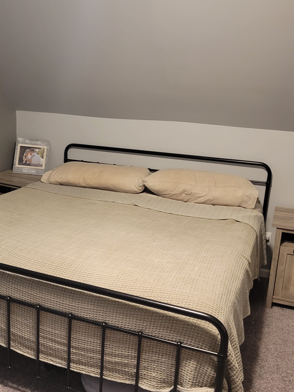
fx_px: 419
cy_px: 200
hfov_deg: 38.5
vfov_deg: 50.1
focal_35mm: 37
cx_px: 116
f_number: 1.8
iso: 400
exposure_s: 1/40
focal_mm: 5.4
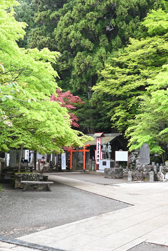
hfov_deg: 30.8
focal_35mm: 44
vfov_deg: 45.0
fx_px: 304
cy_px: 126
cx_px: 84
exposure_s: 1/50
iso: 400
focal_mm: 29
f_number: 7.1
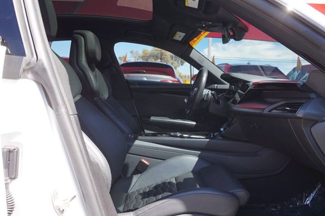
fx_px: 262
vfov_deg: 44.9
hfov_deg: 63.4
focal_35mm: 29
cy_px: 121
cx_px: 185
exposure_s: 1/80
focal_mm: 16
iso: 100
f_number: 5
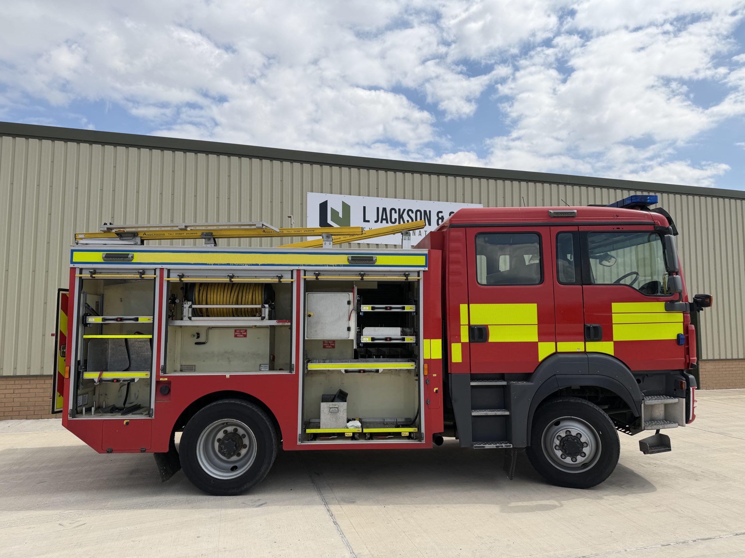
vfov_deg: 56.8
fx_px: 517
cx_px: 372
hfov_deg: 71.6
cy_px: 279
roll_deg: +1.2
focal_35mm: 24
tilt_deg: +5.5
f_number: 1.78
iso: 80
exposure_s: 1/6711
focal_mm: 6.76
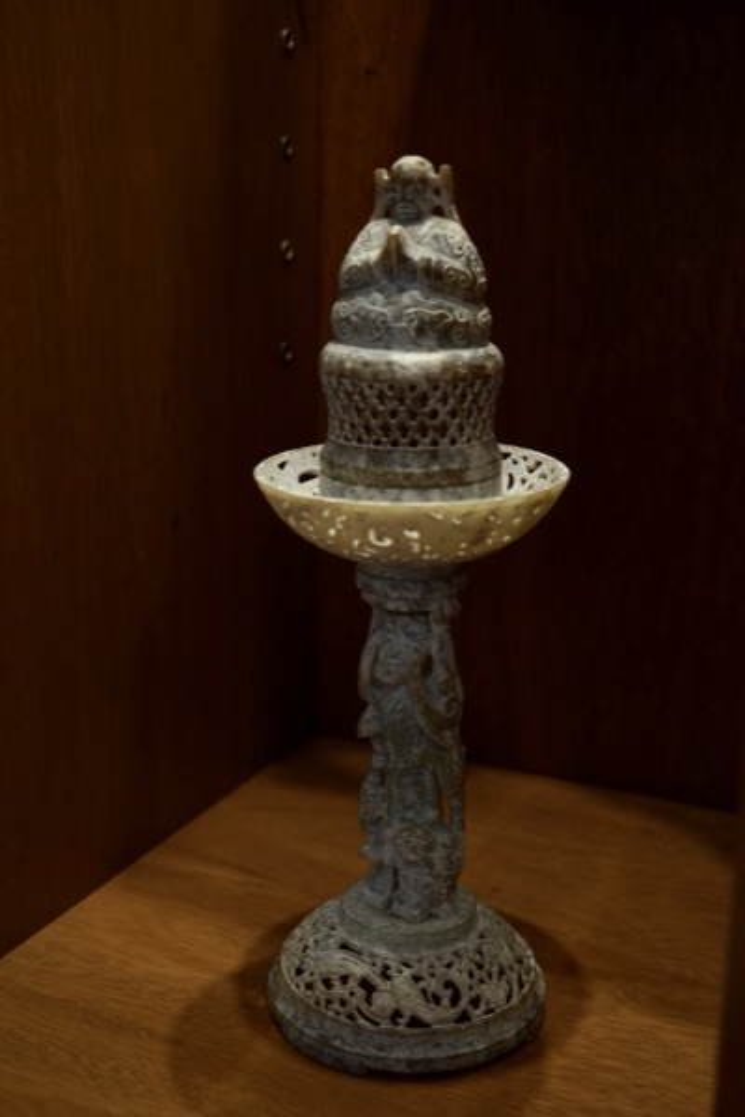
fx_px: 1459
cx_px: 372
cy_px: 558
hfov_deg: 28.6
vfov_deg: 41.9
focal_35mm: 47
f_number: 5.6
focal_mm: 47
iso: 2000
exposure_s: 1/60
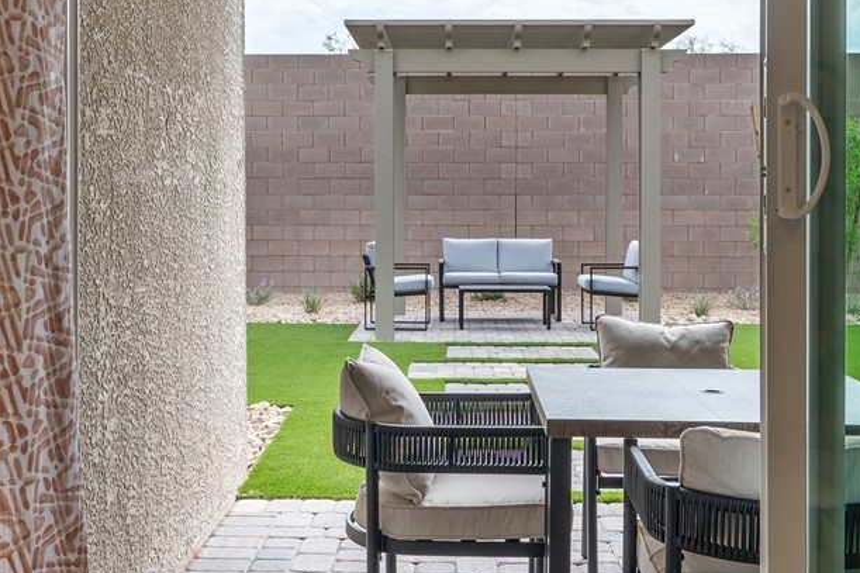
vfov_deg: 27.9
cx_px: 425
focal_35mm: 48
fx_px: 1146
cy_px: 210
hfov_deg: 41.1
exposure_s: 1/40
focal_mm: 27
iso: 200
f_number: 8
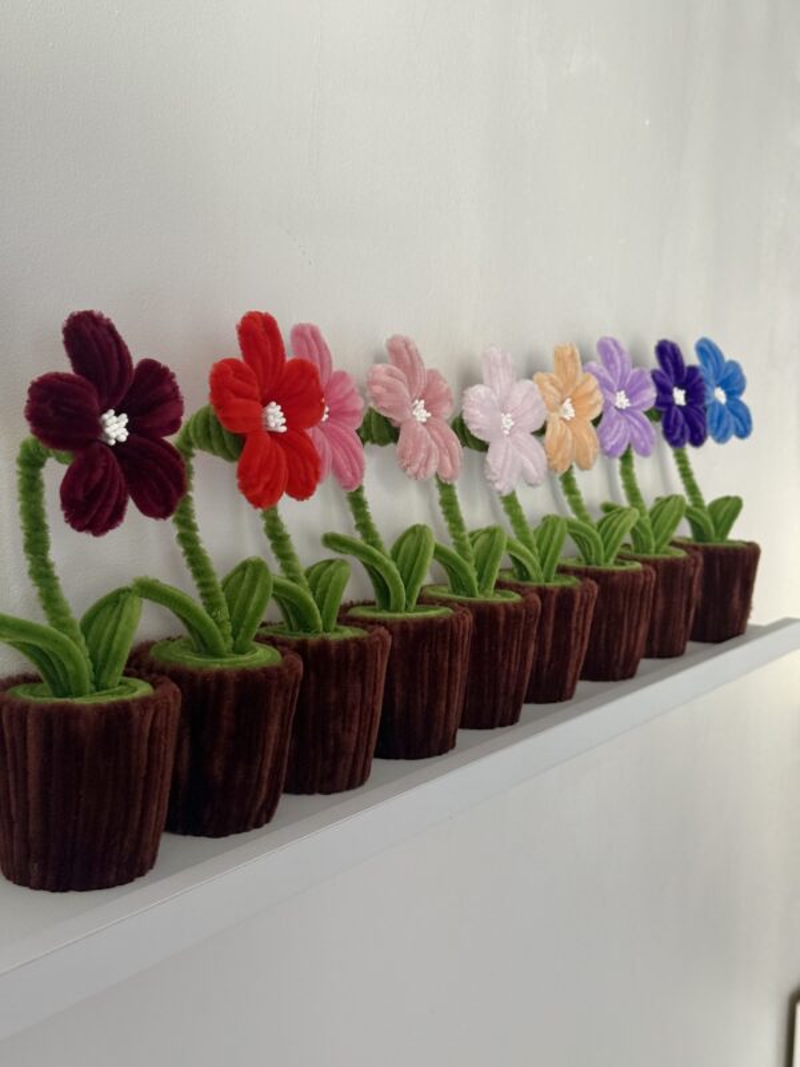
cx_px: 400
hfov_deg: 30.3
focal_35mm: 48
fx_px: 1479
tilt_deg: -5.4
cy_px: 534
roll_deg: -1.7
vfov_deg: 39.7
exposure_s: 1/60
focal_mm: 6.76
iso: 125
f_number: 1.78
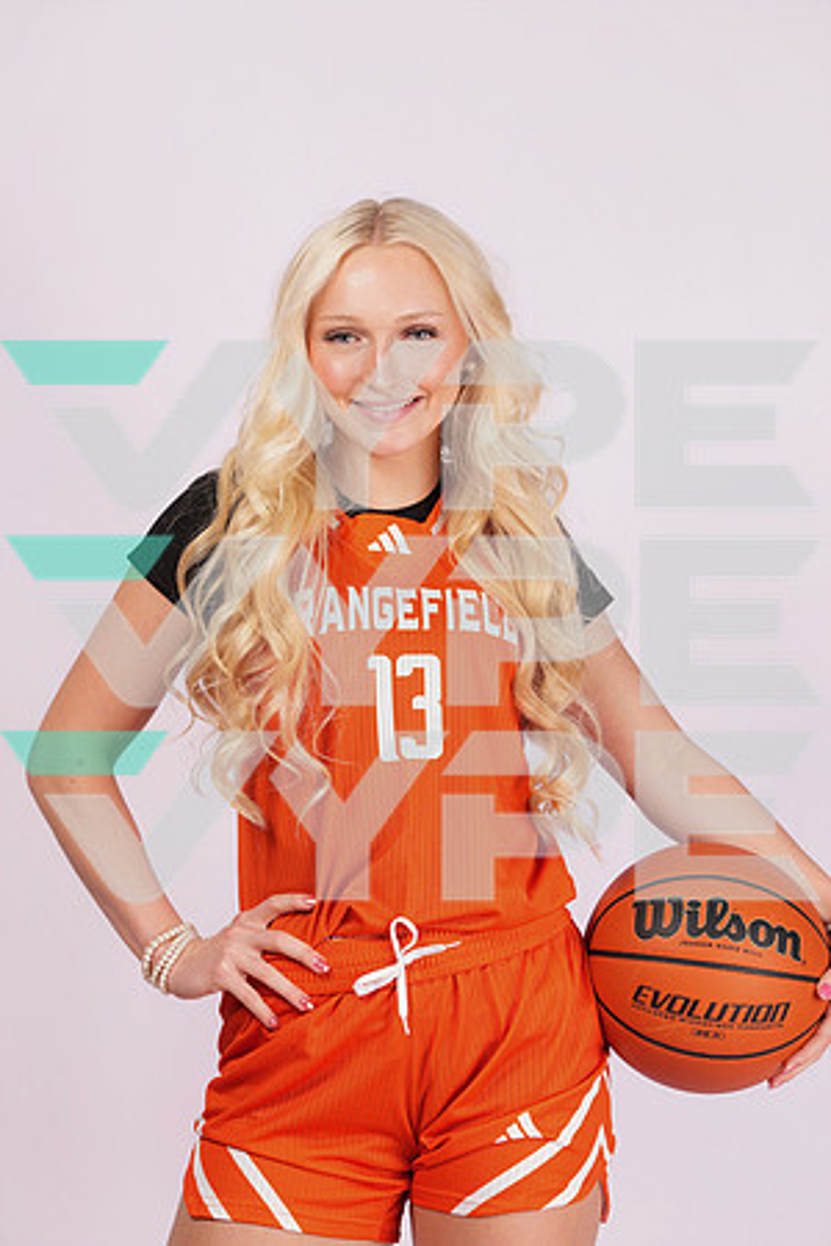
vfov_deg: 13.2
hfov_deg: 8.8
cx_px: 416
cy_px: 623
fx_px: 5401
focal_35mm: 156
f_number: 7.1
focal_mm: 156
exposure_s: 1/250
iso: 160
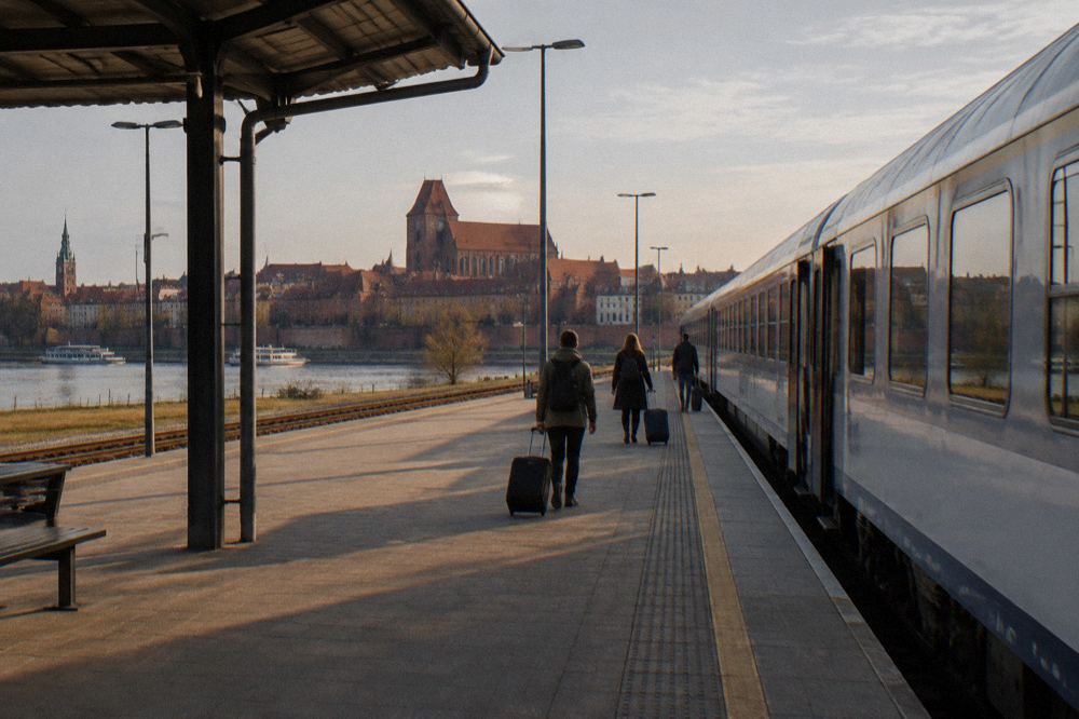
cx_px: 540
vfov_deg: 53.1
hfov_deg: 73.8
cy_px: 360
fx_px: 719
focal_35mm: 24
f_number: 11
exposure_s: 1/100
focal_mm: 24
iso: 200
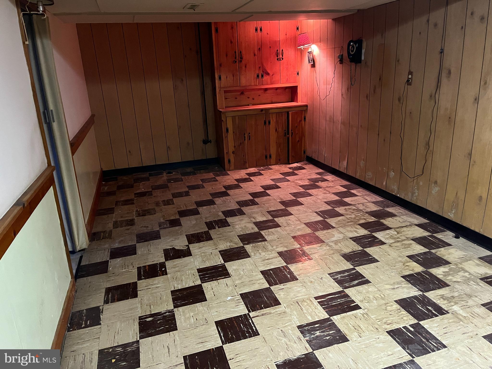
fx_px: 370
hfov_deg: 67.3
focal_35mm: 26
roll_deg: +2.9
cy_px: 184
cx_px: 246
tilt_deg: -19.1
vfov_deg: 53.1
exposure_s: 1/30
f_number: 1.6
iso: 640
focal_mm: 5.1
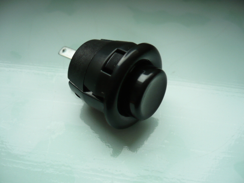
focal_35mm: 35
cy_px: 92
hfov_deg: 52.6
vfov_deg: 40.7
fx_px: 247
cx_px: 122
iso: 100
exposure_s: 1/125
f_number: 2.8
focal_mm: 5.8
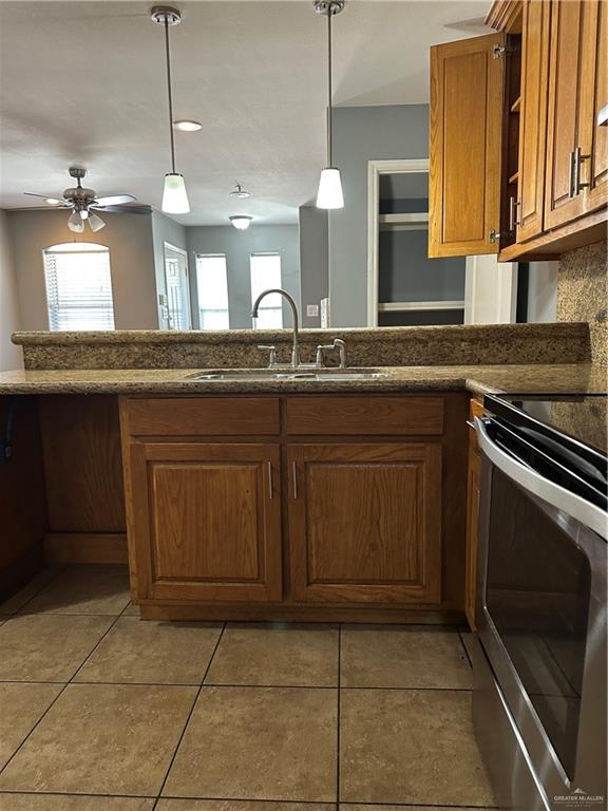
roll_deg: +2.2
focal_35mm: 24
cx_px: 304
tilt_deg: -9.4
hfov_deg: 56.8
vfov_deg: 71.6
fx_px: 562
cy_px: 406
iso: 320
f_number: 1.78
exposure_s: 1/60
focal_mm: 6.86
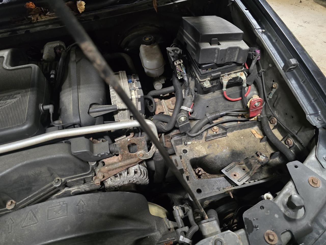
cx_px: 163
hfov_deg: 73.9
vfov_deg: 58.9
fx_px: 217
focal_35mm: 23
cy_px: 122
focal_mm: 6.3
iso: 1250
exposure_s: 1/60
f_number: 1.7
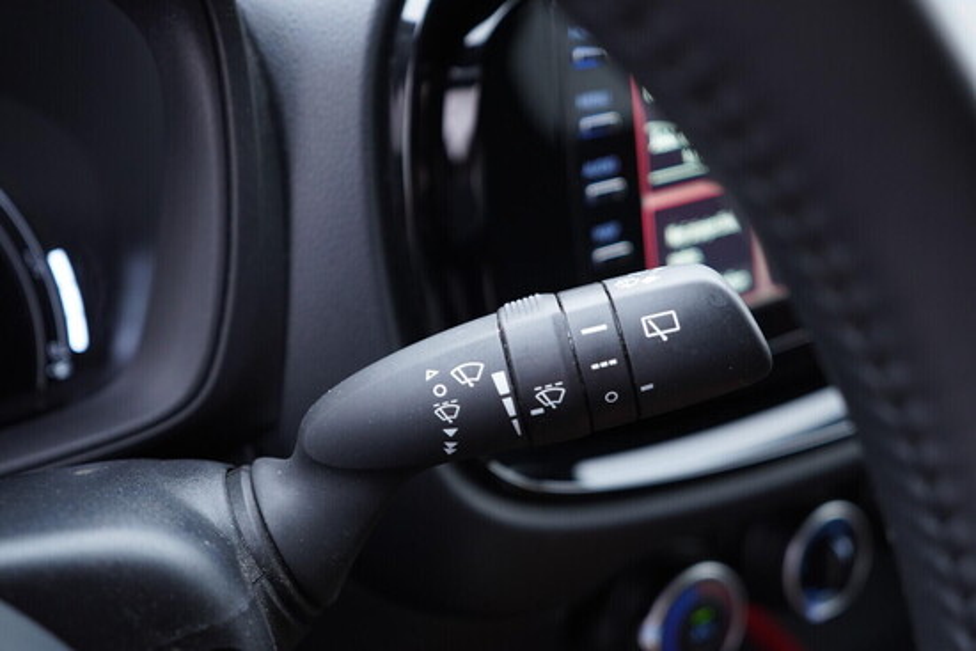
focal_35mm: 36
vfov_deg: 36.9
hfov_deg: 53.1
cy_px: 326
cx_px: 488
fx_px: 976
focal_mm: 24
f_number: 2.8
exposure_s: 1/40
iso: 500
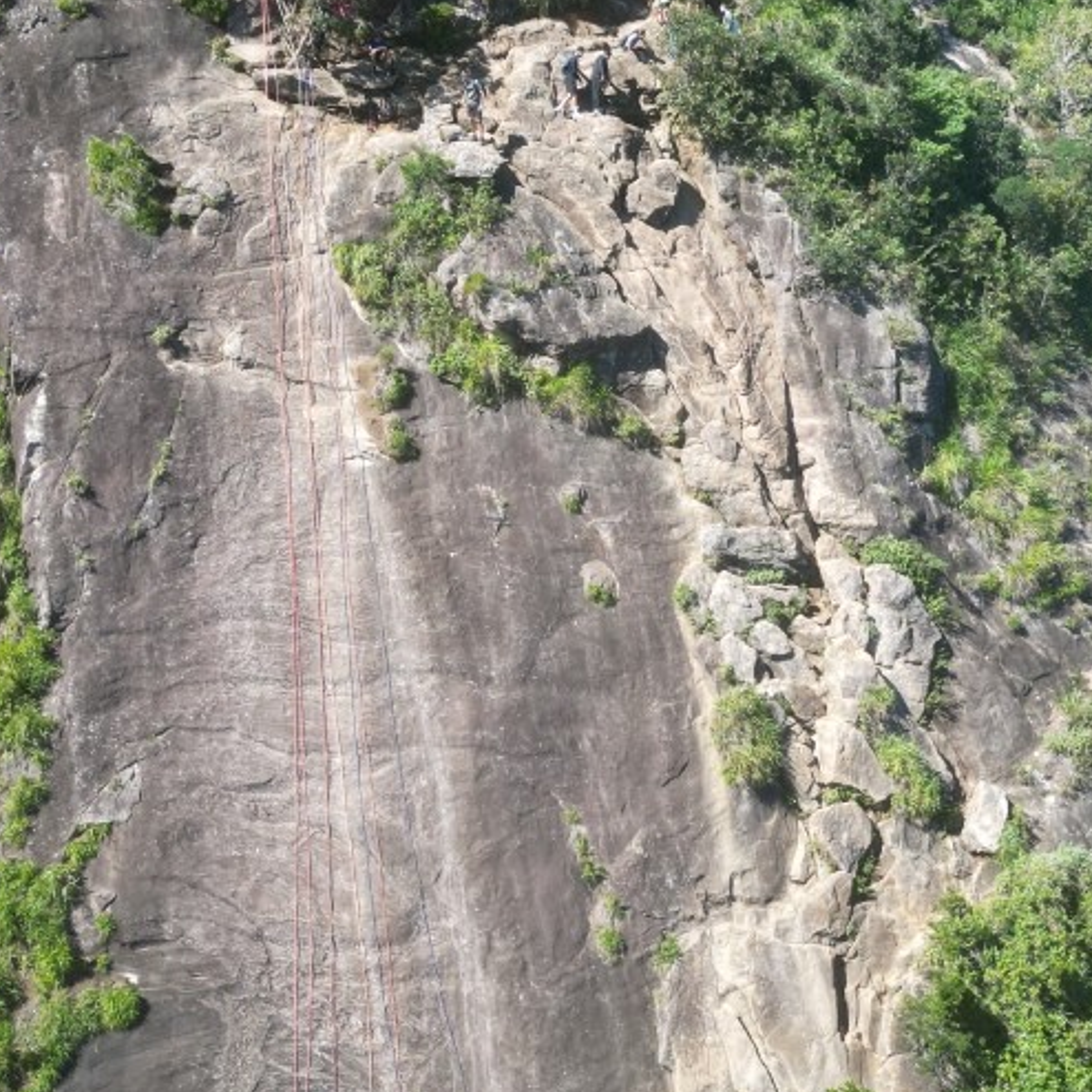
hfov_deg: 38.3
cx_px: 606
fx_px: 1570
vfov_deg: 37.6
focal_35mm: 44
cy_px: 309
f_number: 1.7
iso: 120
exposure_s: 1/1000
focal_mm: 6.72
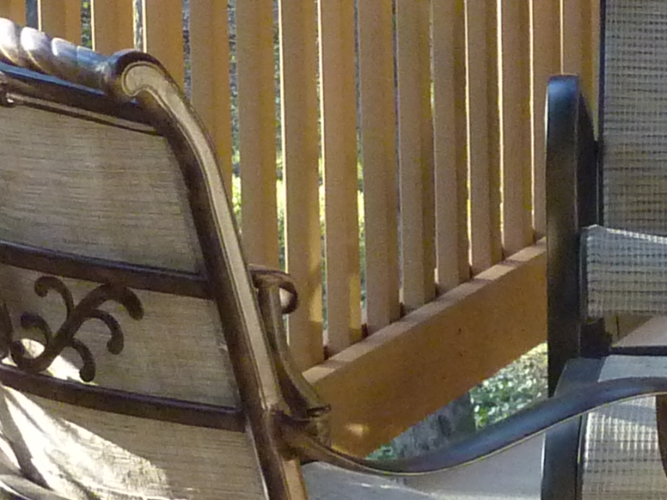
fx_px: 3622
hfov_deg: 10.5
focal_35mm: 188
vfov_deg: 7.8
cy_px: -90
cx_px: 450
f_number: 3.6
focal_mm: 6.5
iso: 400
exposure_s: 1/125
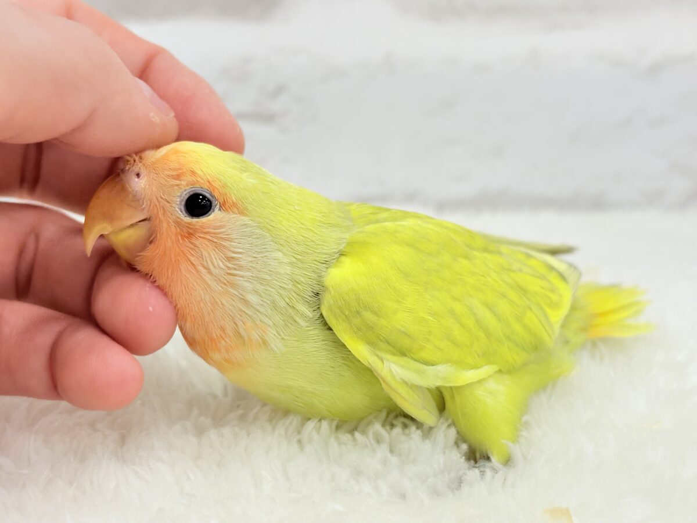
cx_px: 348
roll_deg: +0.3
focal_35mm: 52
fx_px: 1047
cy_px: 262
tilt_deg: -15.8
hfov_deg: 36.8
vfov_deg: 28.0
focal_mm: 5.96
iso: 80
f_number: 1.6
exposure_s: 1/100
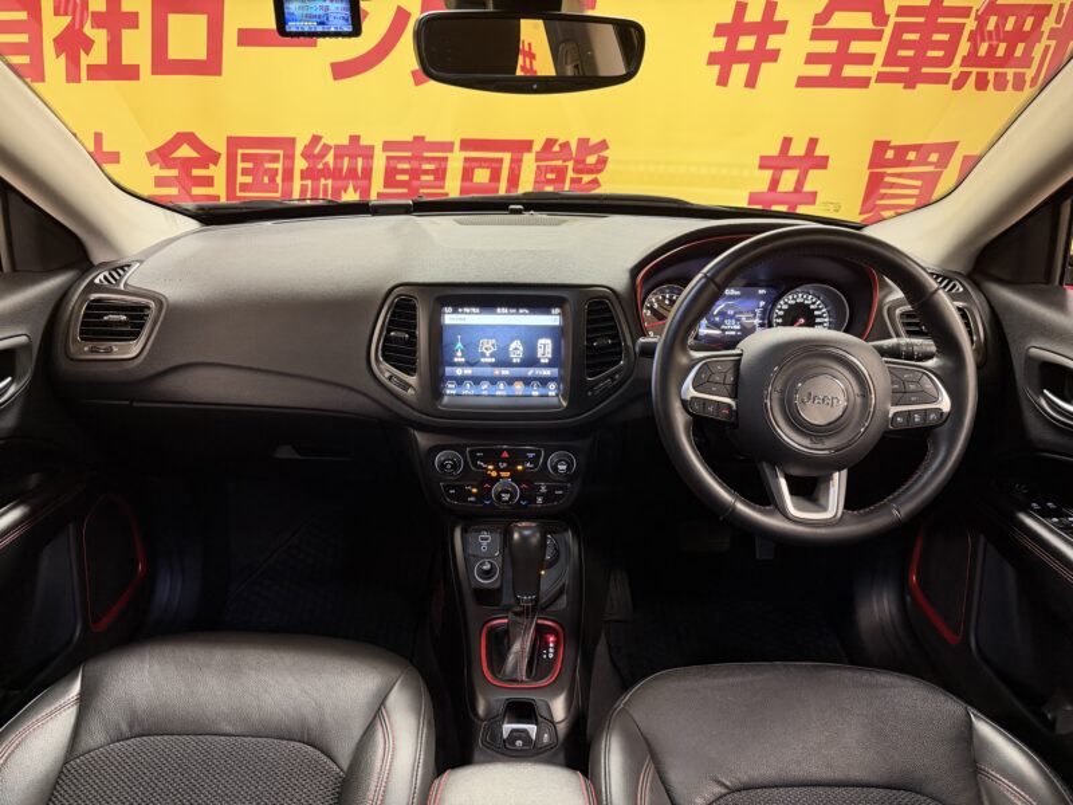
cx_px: 536
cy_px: 402
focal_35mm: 24
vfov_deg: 56.8
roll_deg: -0.4
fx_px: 744
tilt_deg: -22.4
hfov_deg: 71.6
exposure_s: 1/50
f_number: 1.78
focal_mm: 6.76
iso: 400
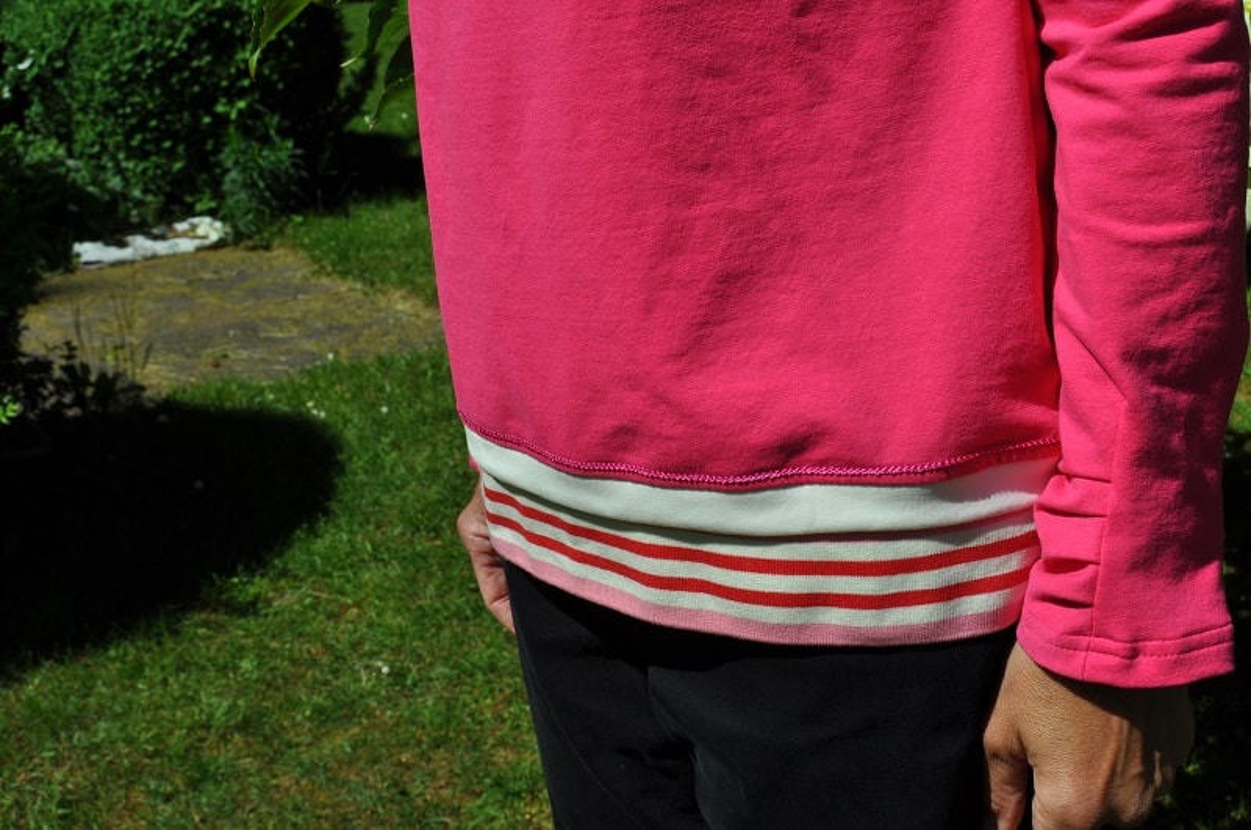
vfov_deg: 26.4
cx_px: 626
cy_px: 415
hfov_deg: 38.9
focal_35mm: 51
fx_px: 1770
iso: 200
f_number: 11
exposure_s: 1/500
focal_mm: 34
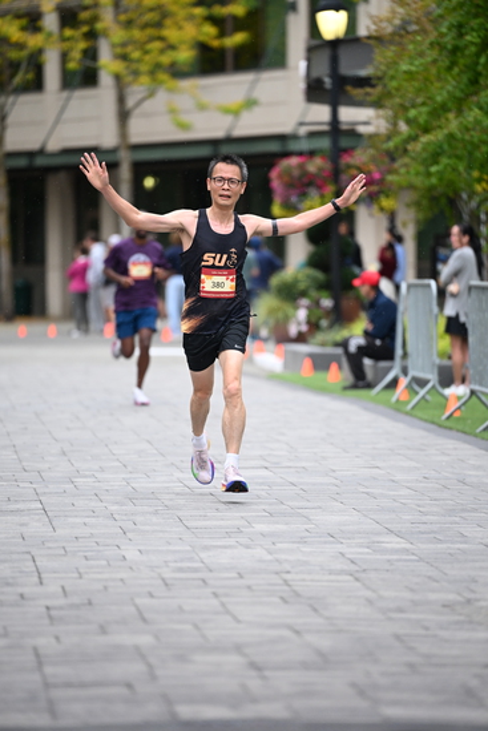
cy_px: 366
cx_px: 244
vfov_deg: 10.3
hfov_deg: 6.9
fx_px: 4064
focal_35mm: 200
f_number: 2.8
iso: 1250
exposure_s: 1/1600
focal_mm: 200
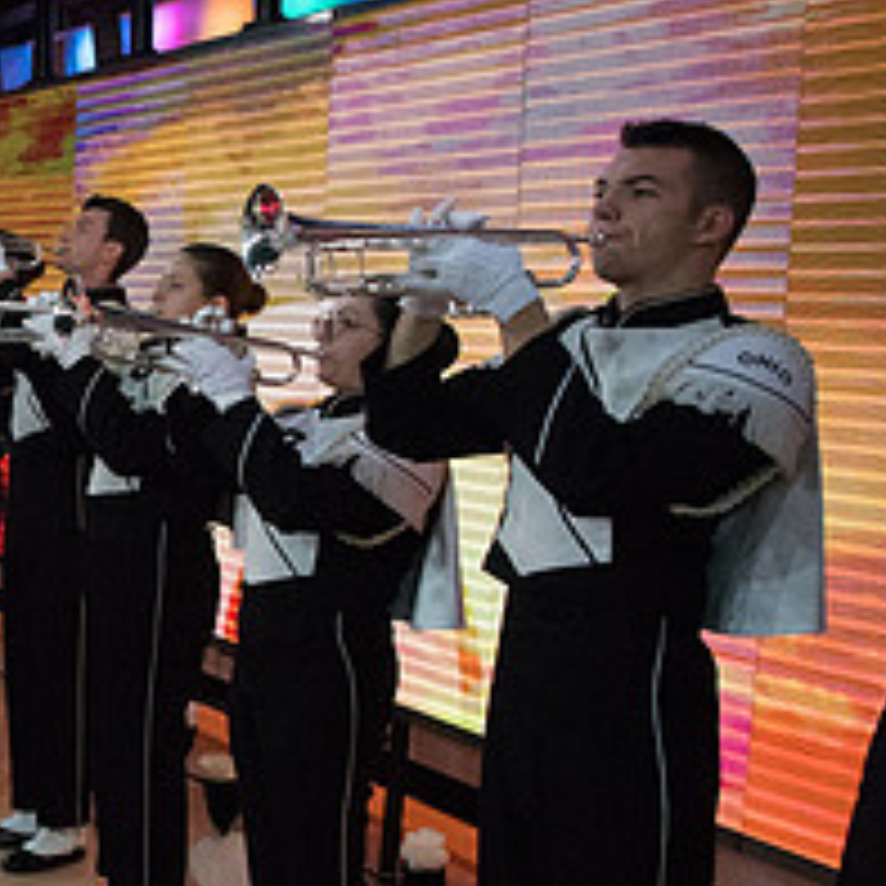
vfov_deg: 28.6
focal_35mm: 60
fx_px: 1737
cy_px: 510
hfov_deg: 23.8
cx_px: -373
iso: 12800
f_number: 5.6
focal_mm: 24
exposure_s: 1/1250
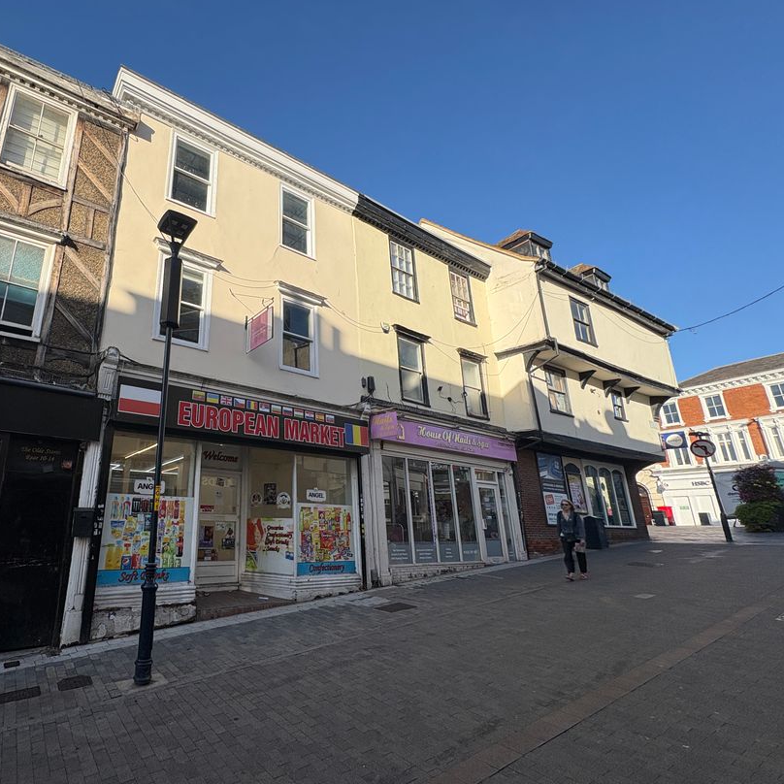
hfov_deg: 80.8
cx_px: 252
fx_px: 436
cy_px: 396
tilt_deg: +16.3
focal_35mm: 17
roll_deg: -0.8
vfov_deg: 84.0
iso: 50
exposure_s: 1/1160
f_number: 2.2
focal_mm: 2.22
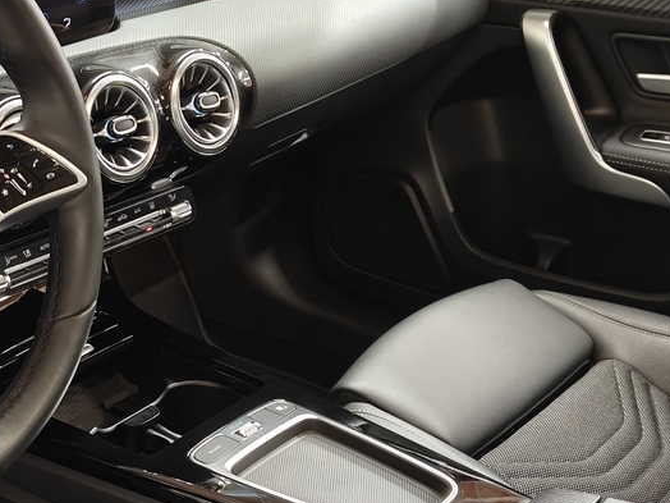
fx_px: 1277
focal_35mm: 66
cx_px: 10
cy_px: 433
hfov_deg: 27.8
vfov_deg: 21.8
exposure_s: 1/26
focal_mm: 5.59
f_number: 1.8
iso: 160
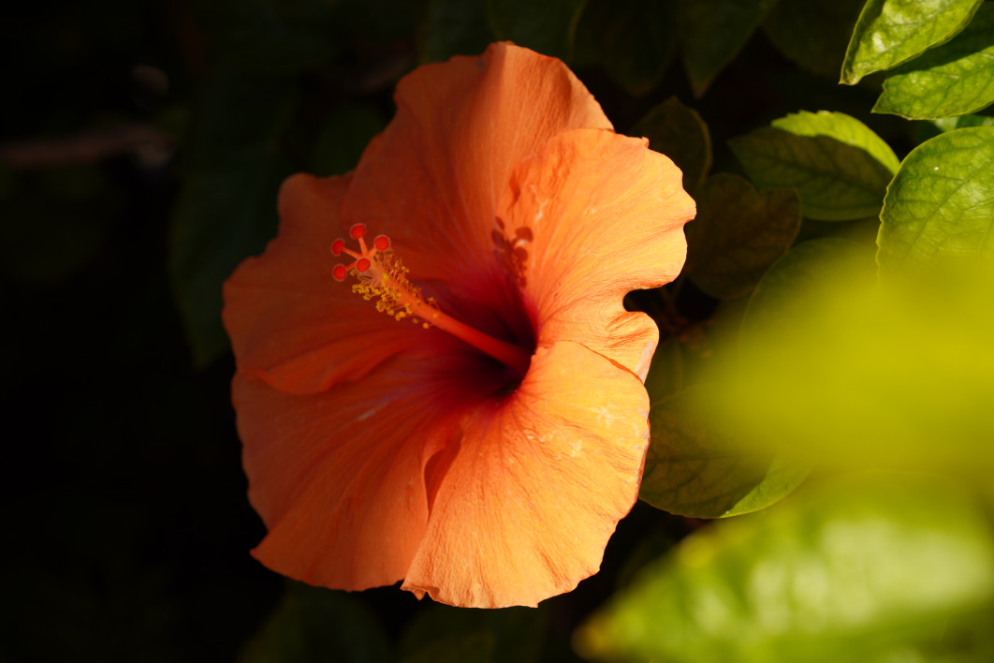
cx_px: 497
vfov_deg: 18.2
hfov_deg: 27.0
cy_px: 332
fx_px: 2071
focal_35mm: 75
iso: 100
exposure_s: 1/320
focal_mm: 50
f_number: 5.6
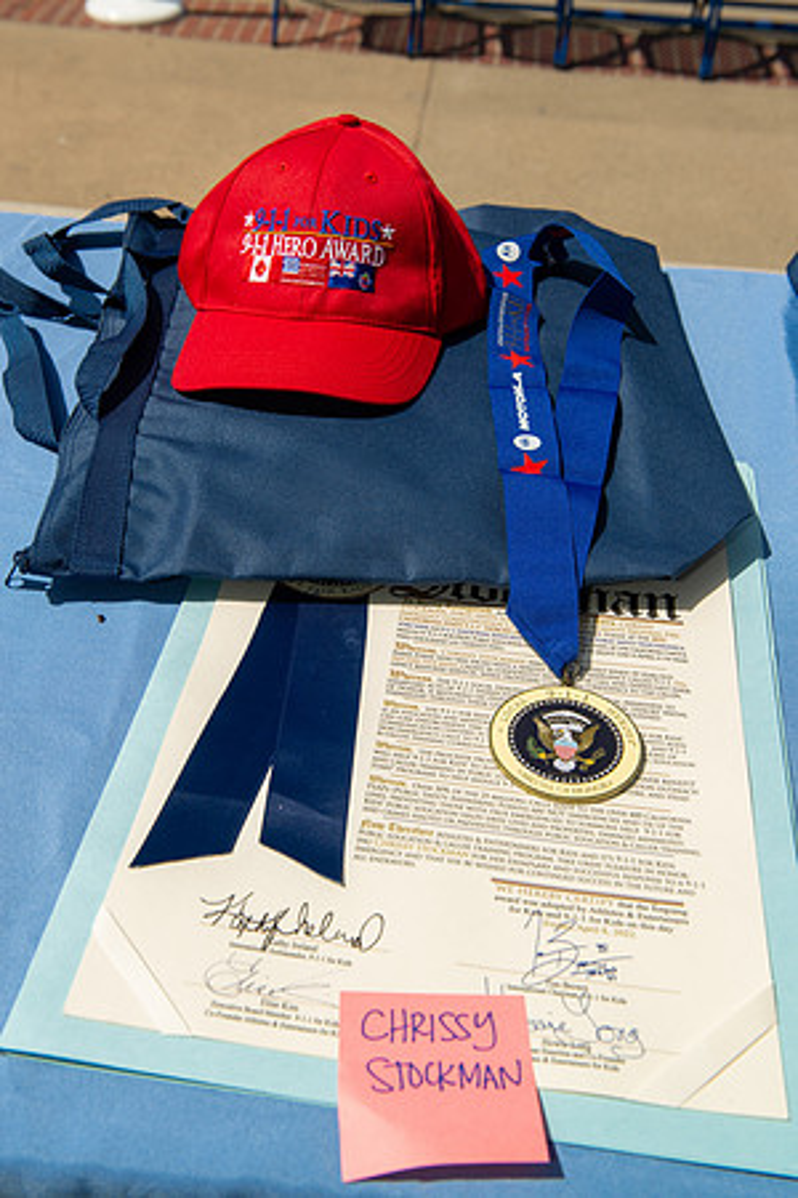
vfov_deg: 48.5
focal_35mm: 40
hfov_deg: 33.4
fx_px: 1330
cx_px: 399
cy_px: 599
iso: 100
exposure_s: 1/250
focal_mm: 40
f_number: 8
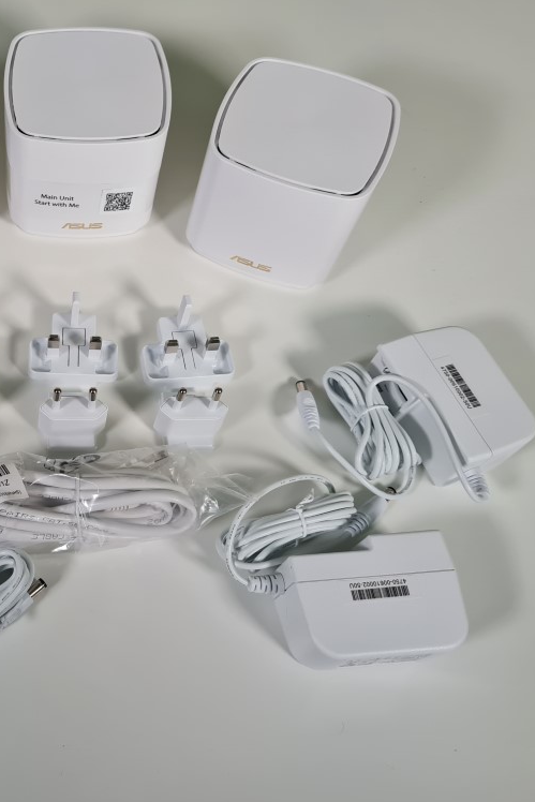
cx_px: 6
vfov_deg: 51.9
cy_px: 401
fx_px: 824
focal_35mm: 37
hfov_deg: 33.1
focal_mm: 5.4
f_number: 1.8
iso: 250
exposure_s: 1/50
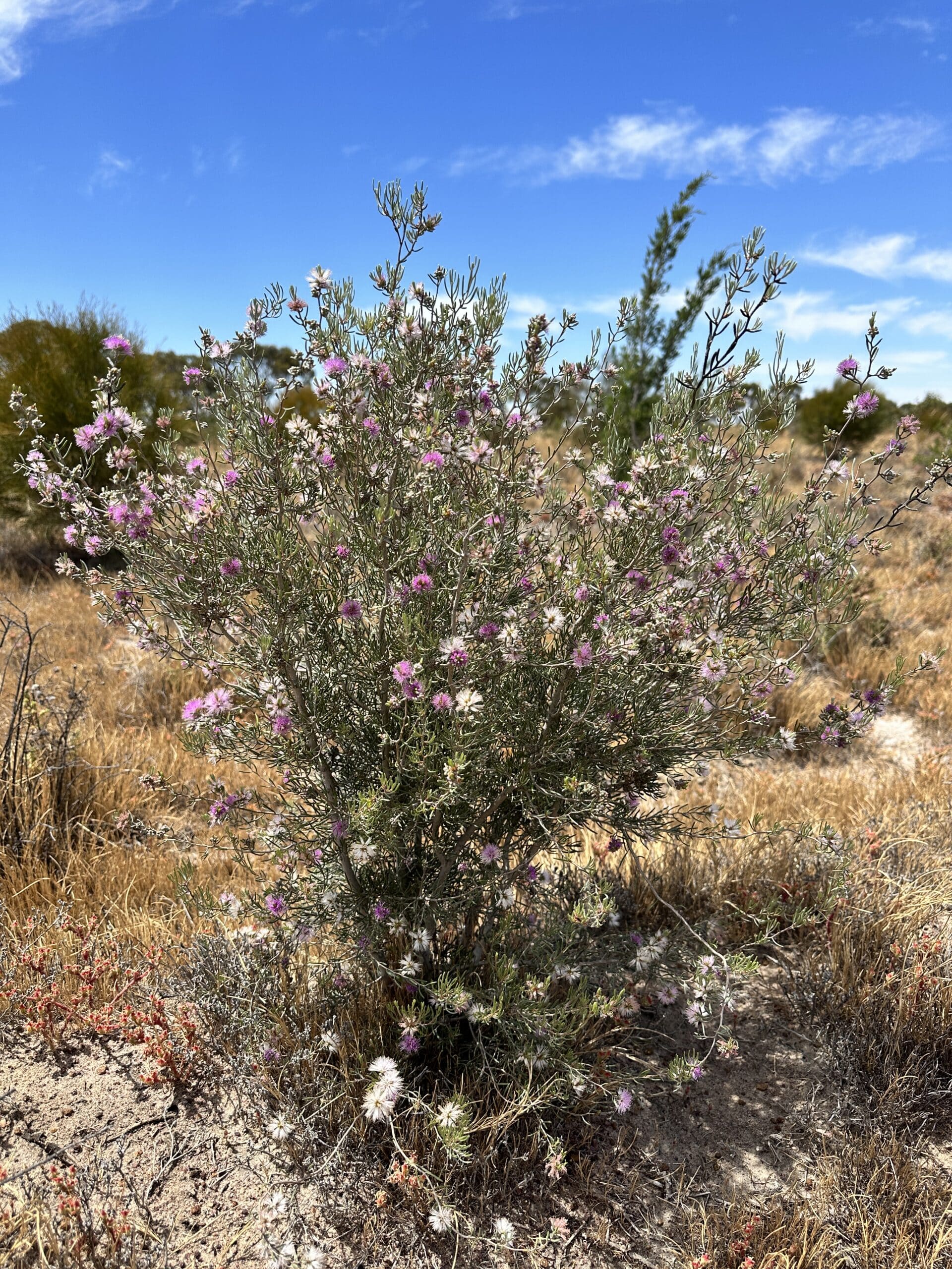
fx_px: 880
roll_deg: +0.5
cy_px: 634
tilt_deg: -11.9
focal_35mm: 24
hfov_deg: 56.8
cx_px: 476
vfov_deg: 71.6
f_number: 1.78
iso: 80
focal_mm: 6.86
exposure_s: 1/3472
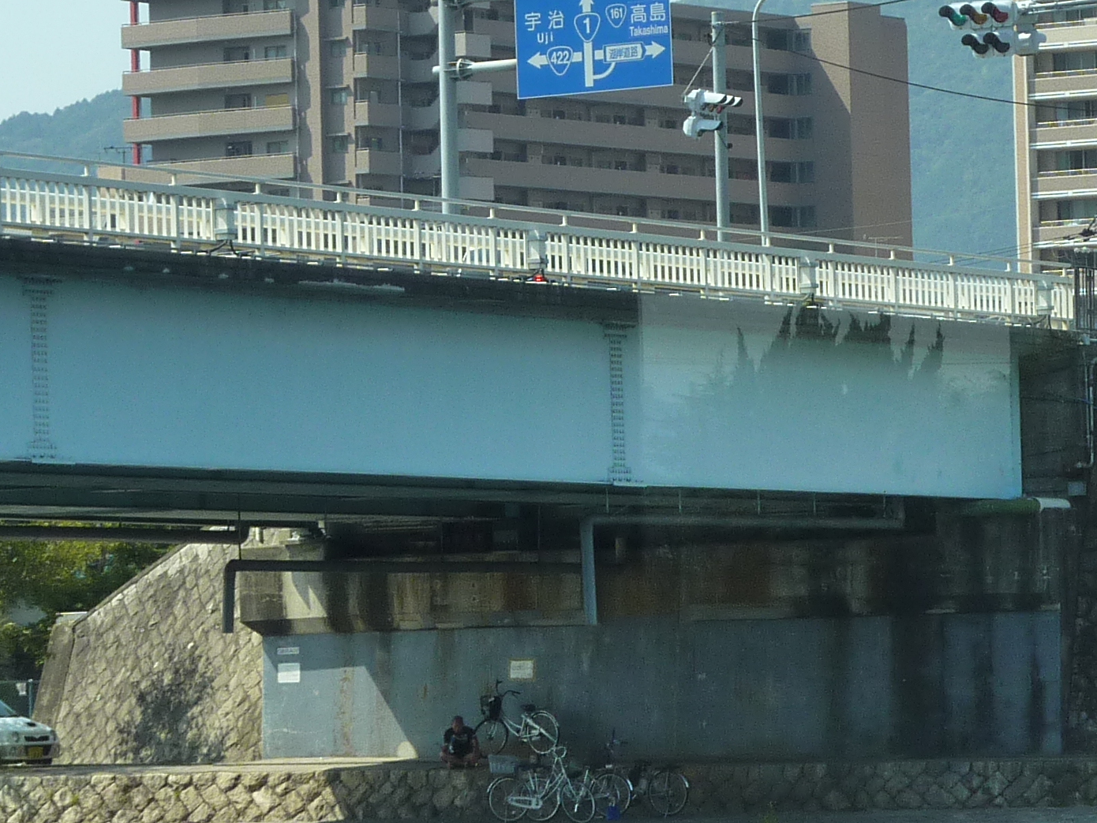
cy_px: 282
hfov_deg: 9.0
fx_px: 7005
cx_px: 635
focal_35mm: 221
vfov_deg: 6.7
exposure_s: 1/400
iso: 125
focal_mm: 13.7
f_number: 4.2
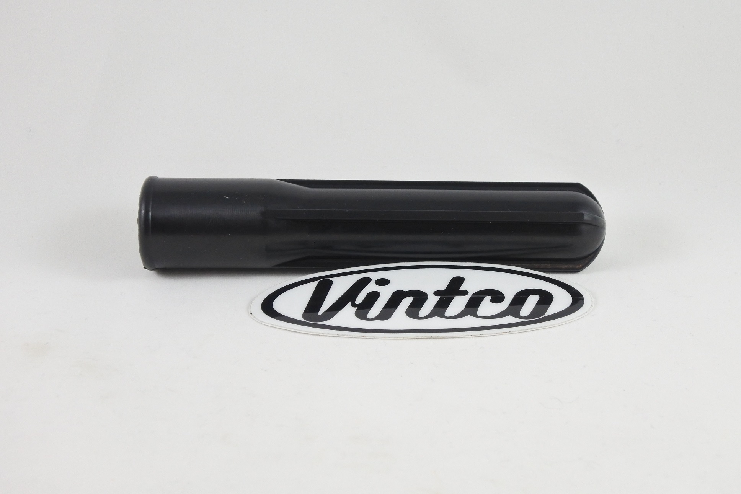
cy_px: 247
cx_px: 370
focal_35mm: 62
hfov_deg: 32.4
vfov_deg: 21.9
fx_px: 1276
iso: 720
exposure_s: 1/125
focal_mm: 23.1
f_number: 5
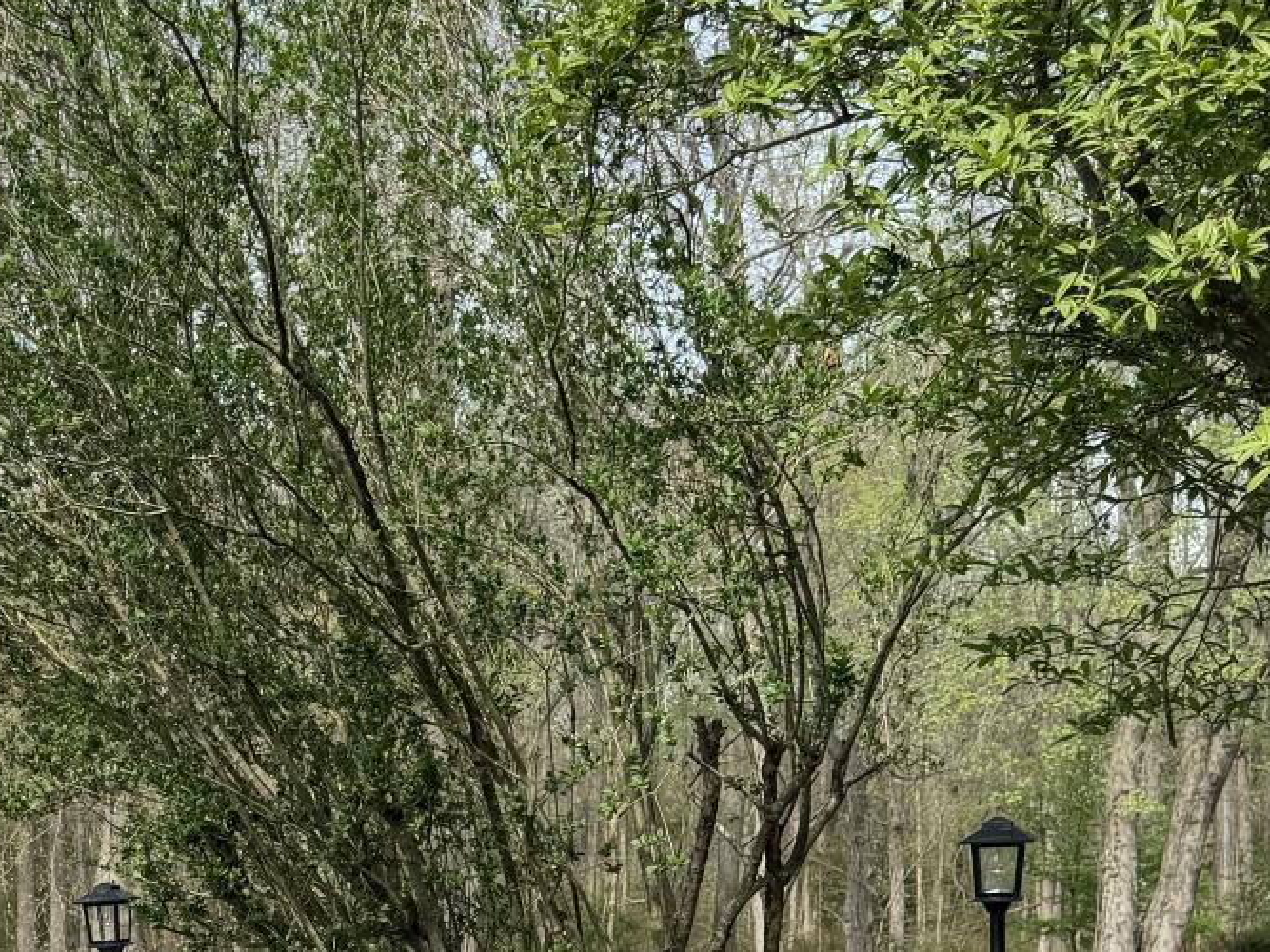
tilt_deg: -5.2
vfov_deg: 19.4
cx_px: 246
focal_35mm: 72
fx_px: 2641
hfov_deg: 26.5
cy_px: 1093
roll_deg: +1.9
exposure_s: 1/2370
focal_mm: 6.76
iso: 100
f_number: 1.78
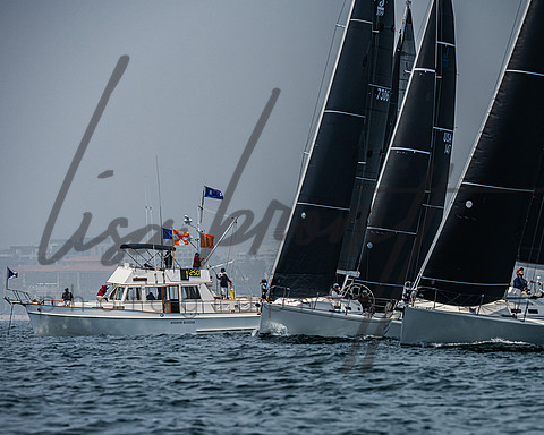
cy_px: 267
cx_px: 345
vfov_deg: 4.9
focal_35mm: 314
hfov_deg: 6.2
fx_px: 5055
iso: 400
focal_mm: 220
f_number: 6.3
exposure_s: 1/5000
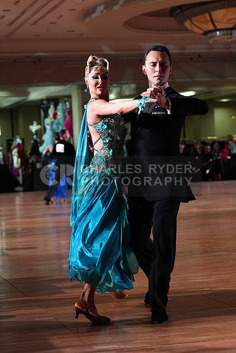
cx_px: 118
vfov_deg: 21.5
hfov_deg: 14.4
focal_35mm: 95
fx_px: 934
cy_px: 176
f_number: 5
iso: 6400
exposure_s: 1/400
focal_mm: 95
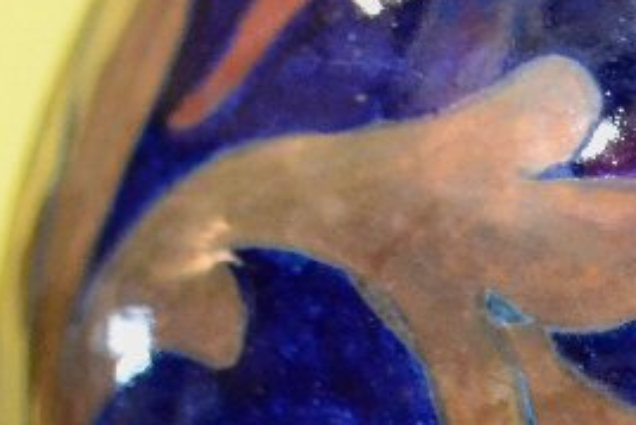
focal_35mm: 218
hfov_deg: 9.2
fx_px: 3853
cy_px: 589
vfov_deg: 6.3
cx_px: 973
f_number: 4.2
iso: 2800
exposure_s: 1/60
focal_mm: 26
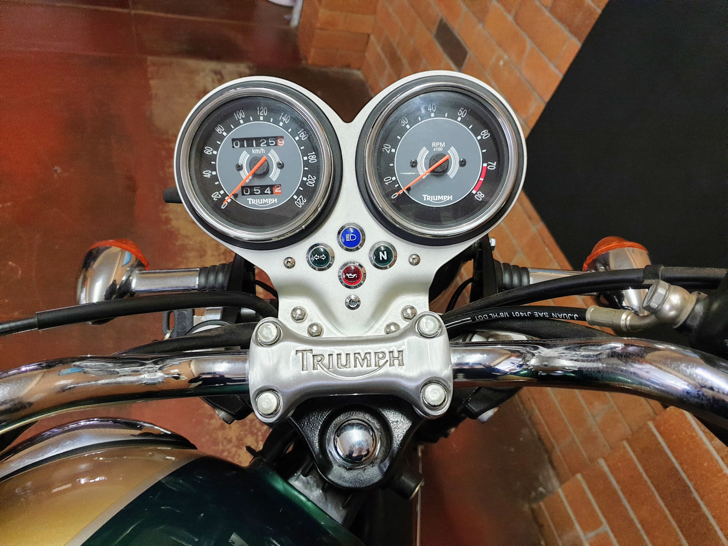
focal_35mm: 26
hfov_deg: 67.3
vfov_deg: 53.1
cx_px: 364
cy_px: 273
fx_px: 547
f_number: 1.5
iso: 320
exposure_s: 1/33
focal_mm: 4.3
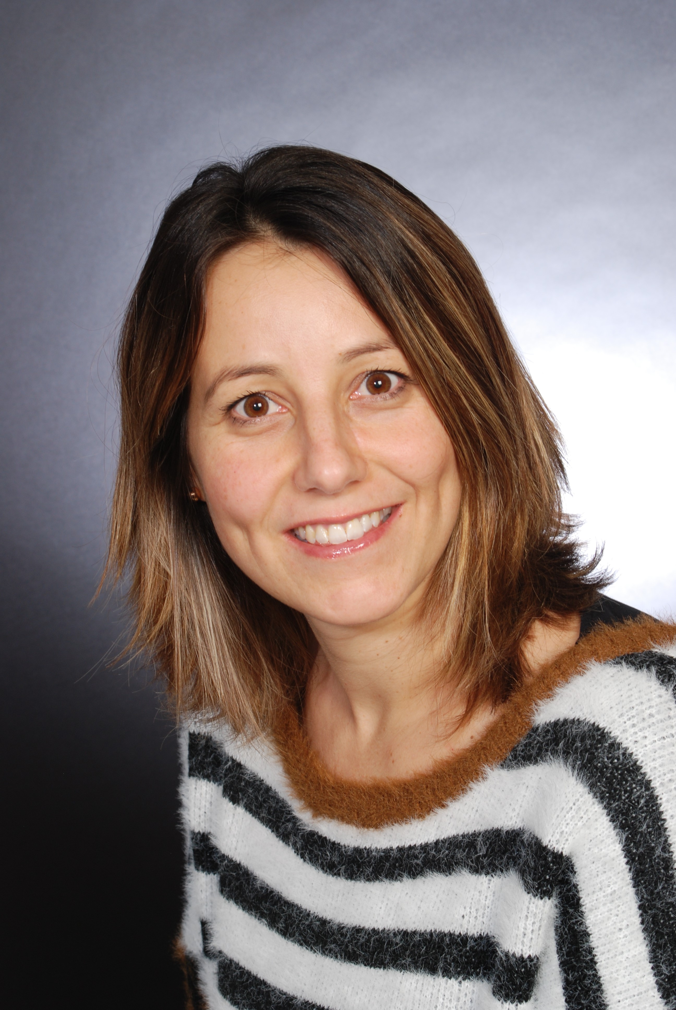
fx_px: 2949
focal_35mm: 105
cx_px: 338
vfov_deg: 19.4
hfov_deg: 13.1
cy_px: 505
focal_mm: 70
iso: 200
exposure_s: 1/100
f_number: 11
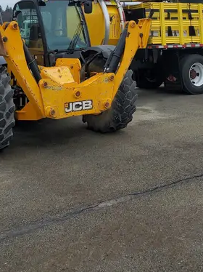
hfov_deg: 28.5
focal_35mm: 51
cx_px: 122
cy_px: 8
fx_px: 399
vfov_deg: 34.5
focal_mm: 4.3
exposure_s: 1/601
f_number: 2.4
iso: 50
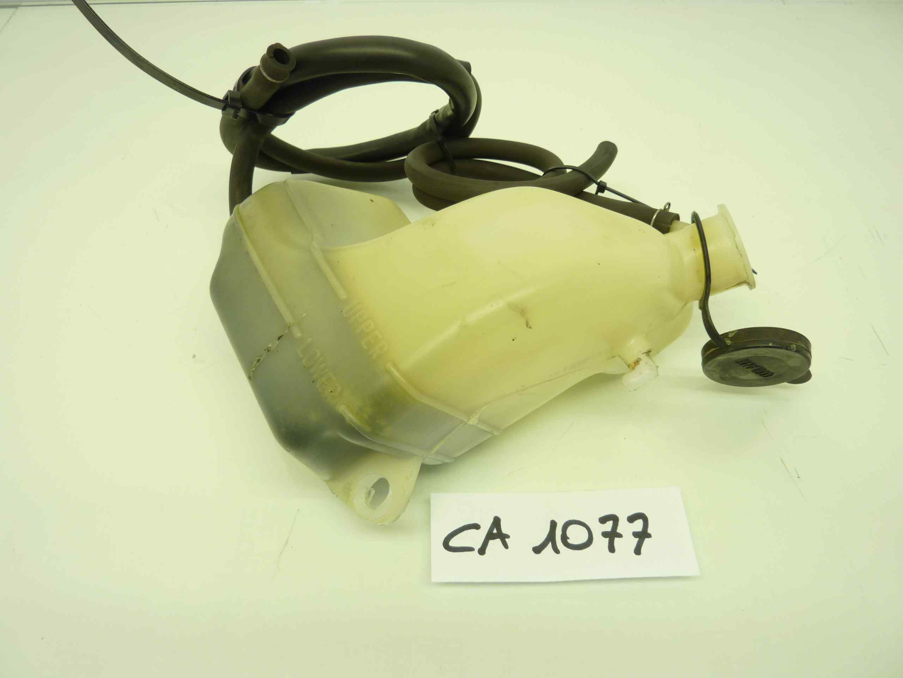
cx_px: 452
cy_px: 339
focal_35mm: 25
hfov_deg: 69.4
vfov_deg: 54.9
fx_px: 652
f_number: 3.3
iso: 80
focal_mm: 4.1
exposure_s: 1/25
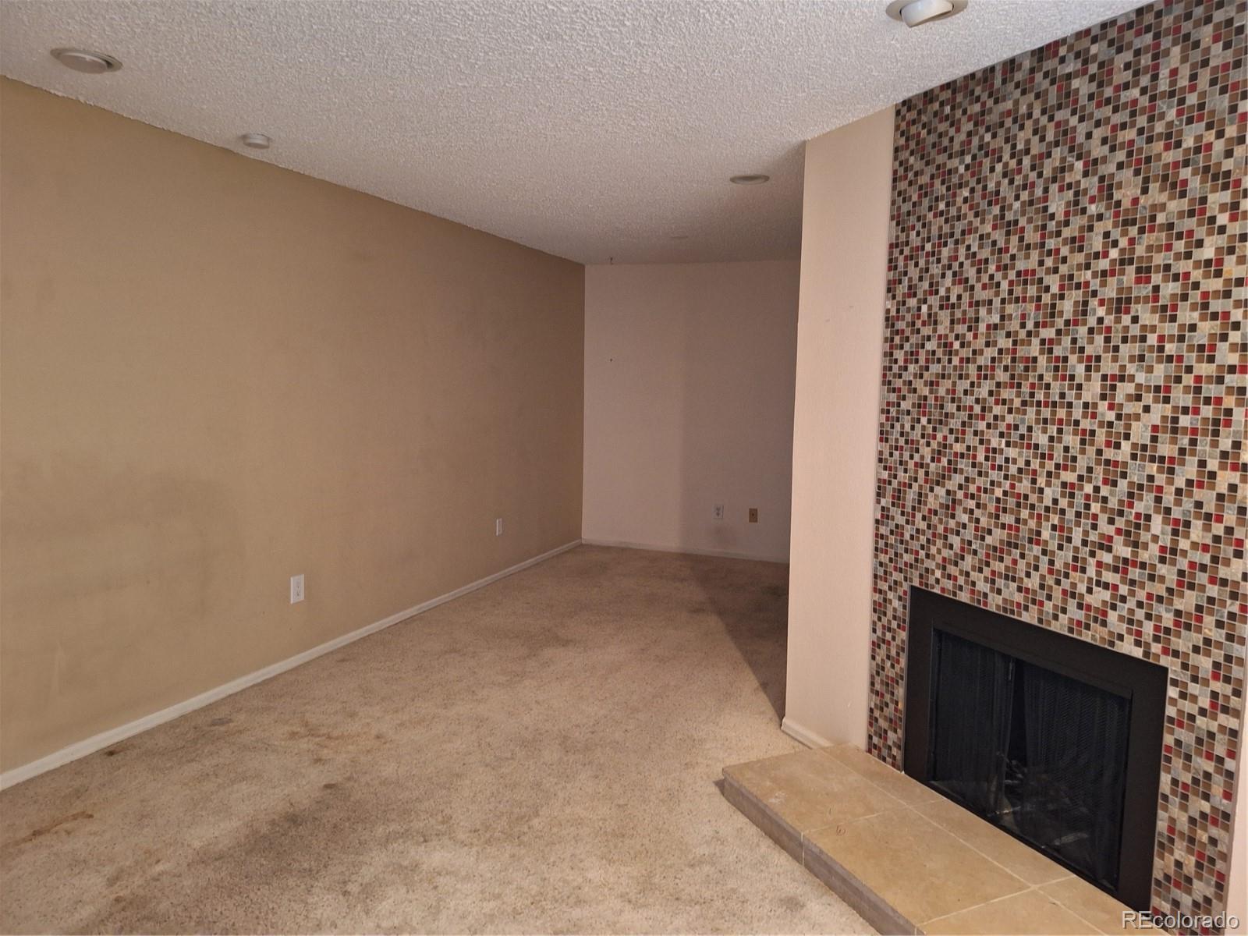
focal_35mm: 23
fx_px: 829
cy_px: 468
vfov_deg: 58.9
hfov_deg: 73.9
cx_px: 624
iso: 500
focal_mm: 5.54
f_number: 1.8
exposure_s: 1/20
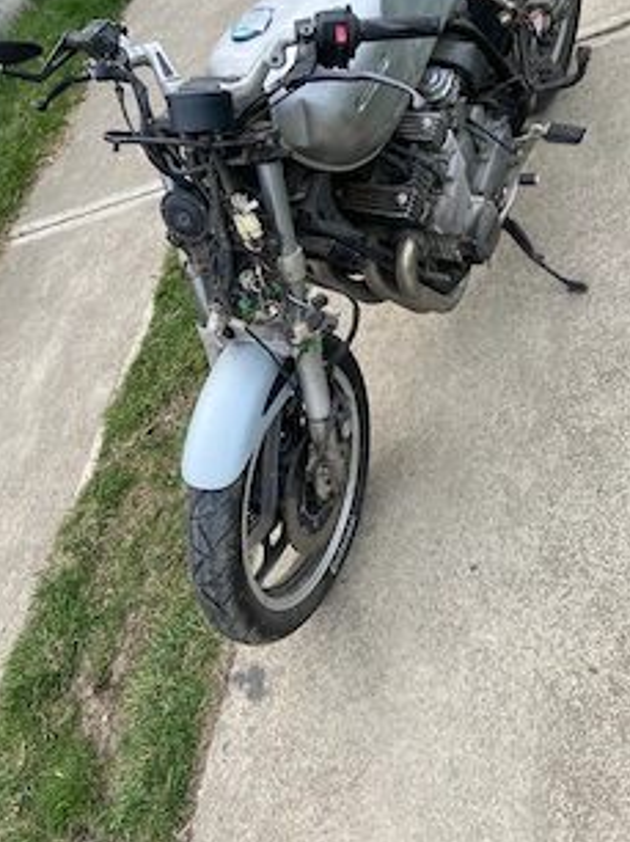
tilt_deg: -39.8
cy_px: 341
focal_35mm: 34
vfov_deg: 53.7
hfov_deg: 41.5
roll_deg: +40.3
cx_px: 388
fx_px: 826
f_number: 1.8
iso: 40
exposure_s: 1/121
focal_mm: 4.25
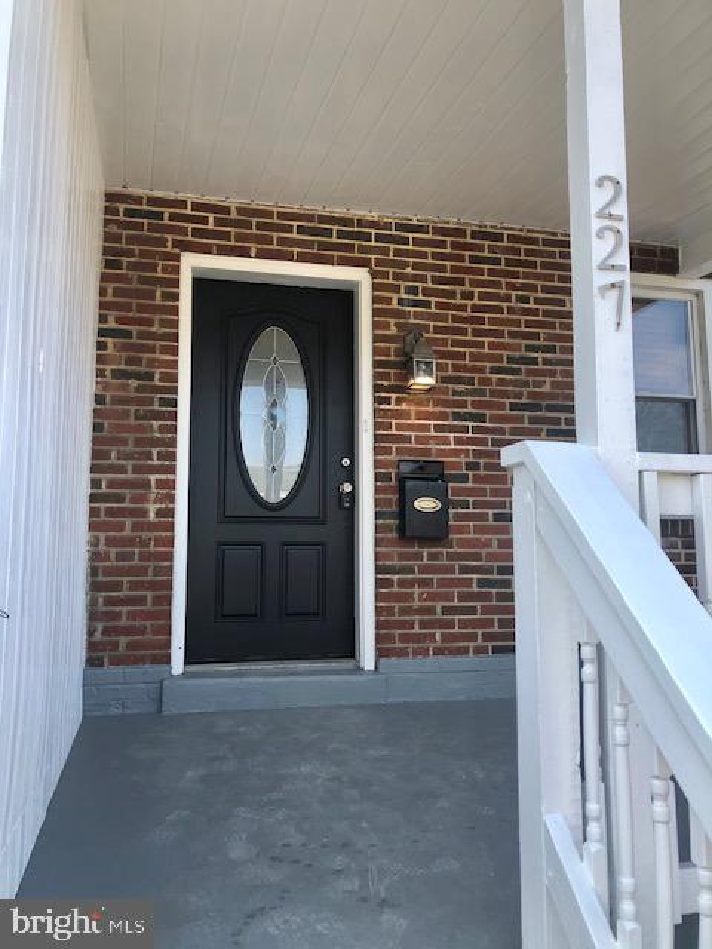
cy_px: 474
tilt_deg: +8.8
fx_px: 768
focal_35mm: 28
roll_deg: -2.6
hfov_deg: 49.7
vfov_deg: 63.4
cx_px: 356
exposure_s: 1/384
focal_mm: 3.99
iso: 20
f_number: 1.8
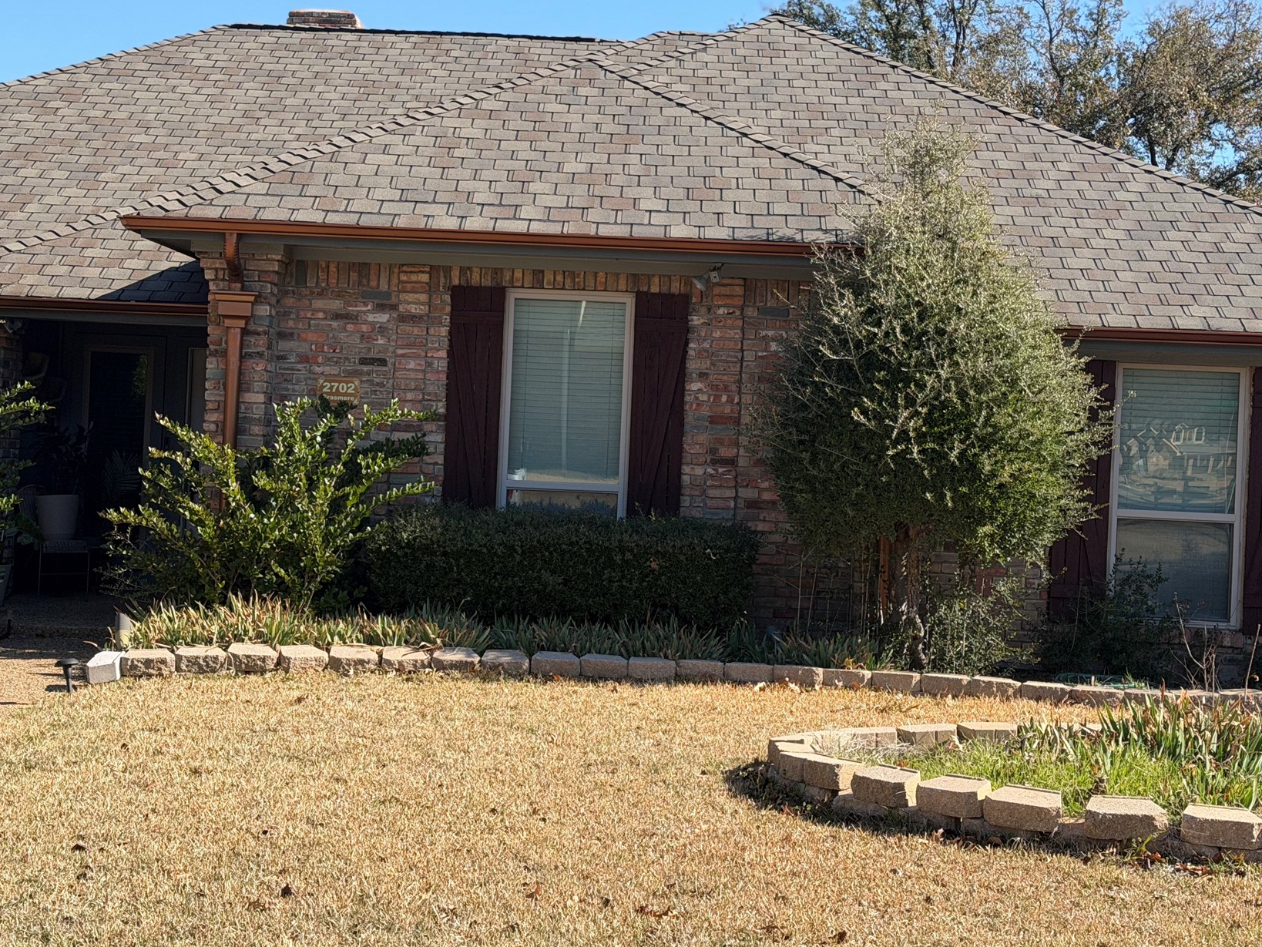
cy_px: 431
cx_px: 587
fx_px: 2188
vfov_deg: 24.4
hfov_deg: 32.2
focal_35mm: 60
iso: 80
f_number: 1.78
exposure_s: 1/3096
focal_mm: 6.76
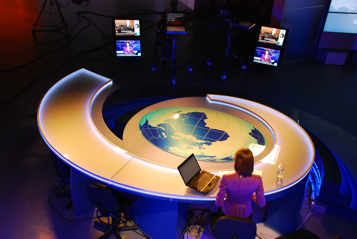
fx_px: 387
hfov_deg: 49.5
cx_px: 178
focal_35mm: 39
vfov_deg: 34.3
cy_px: 120
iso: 450
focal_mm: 26
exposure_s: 1/30
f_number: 4
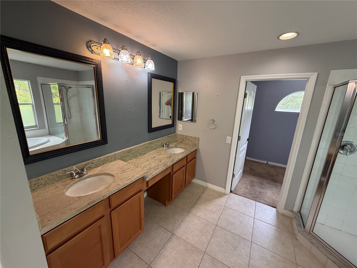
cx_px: 178
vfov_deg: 85.7
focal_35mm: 14
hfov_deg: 102.1
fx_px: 144
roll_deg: -2.2
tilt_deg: -14.4
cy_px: 134
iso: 100
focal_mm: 2.22
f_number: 2.2
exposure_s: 1/99
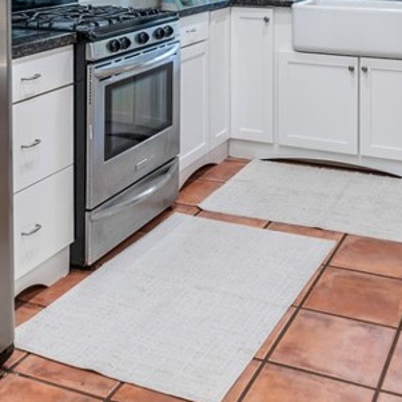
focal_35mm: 53
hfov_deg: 31.9
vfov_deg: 29.1
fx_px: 702
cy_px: -33
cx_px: 227
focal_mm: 18.5
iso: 320
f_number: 7.1
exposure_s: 1/40
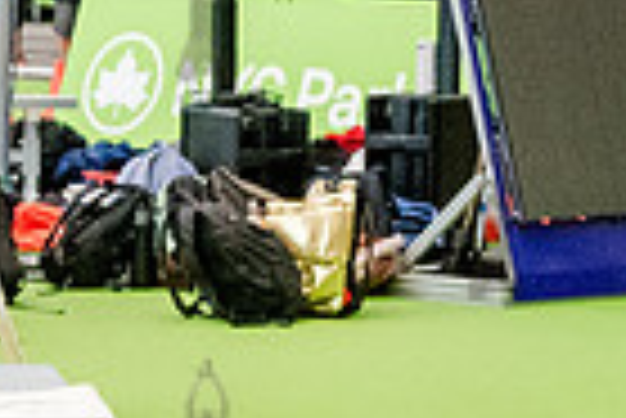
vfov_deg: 5.6
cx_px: -653
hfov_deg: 8.0
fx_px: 4265
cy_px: 195
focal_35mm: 245
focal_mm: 48
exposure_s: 1/1000
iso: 6400
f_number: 4
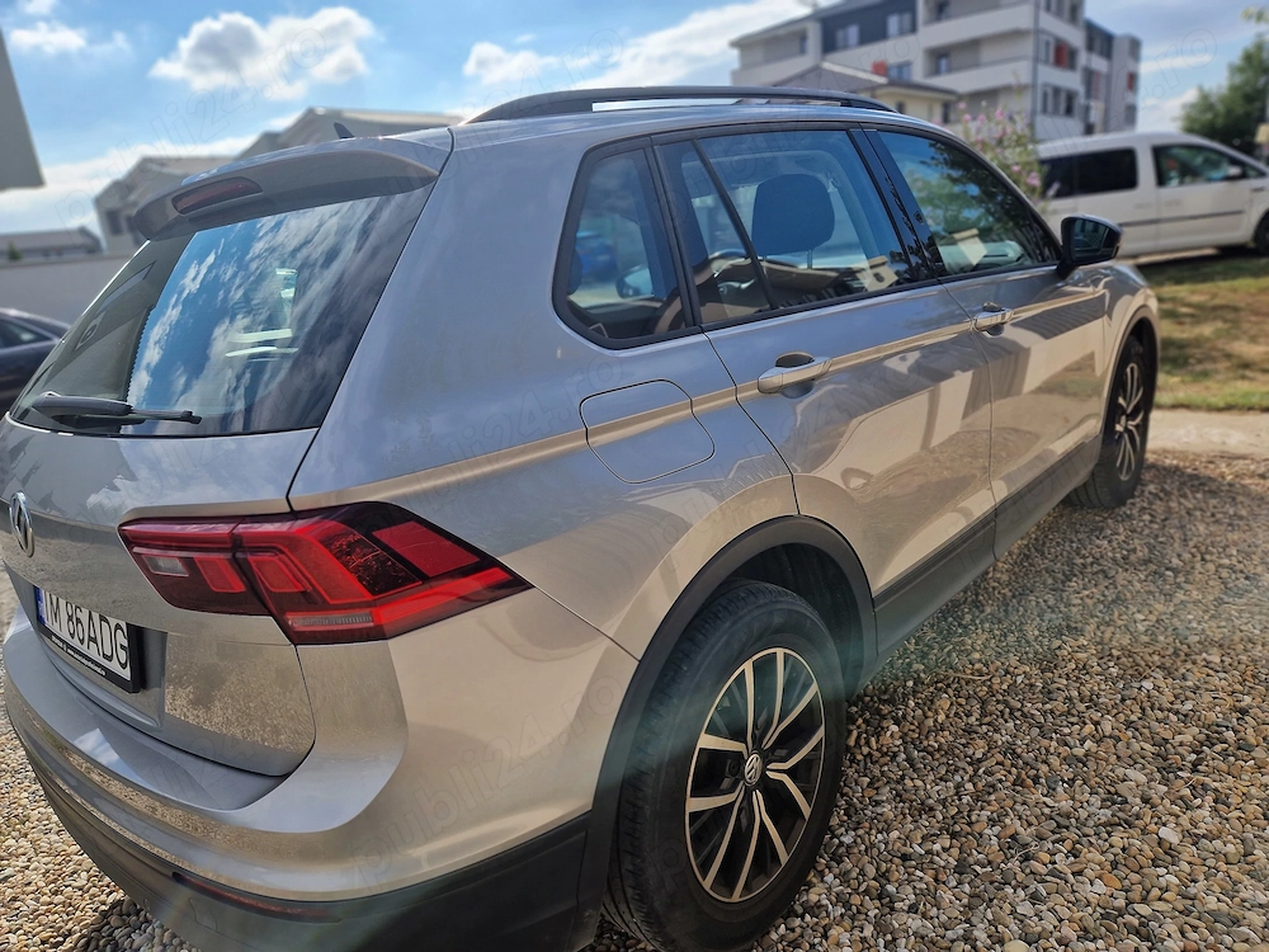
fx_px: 843
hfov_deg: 73.9
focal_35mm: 23
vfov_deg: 58.9
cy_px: 476
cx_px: 634
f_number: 1.8
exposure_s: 1/2296
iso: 50
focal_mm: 5.4
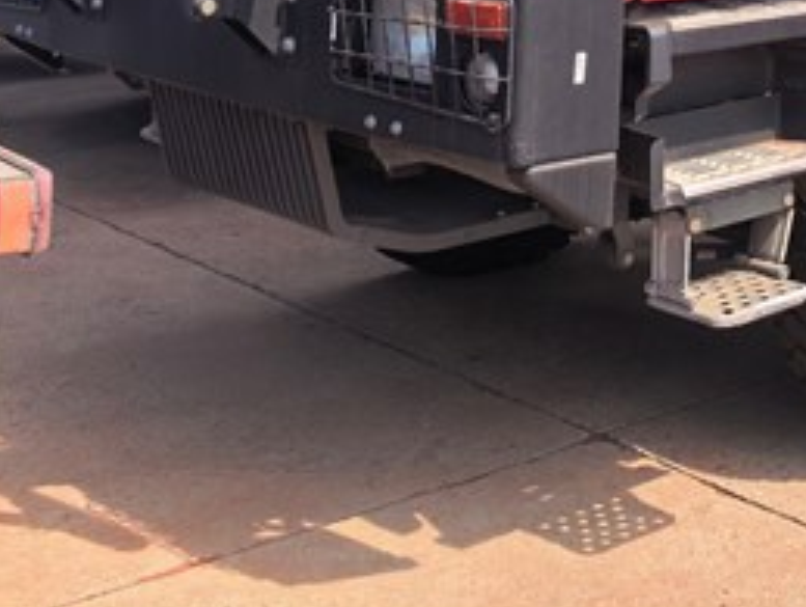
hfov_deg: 24.5
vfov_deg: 17.8
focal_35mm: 74
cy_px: -311
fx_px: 1725
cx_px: 887
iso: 50
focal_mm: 5.75
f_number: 2
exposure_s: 1/3846
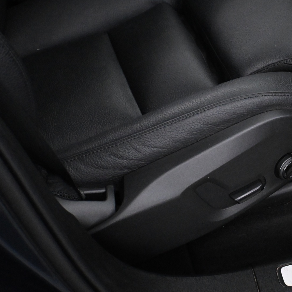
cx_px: 250
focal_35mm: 67
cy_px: 154
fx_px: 637
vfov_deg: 25.8
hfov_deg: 25.2
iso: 9000
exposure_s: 1/50
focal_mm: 29
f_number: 4.8
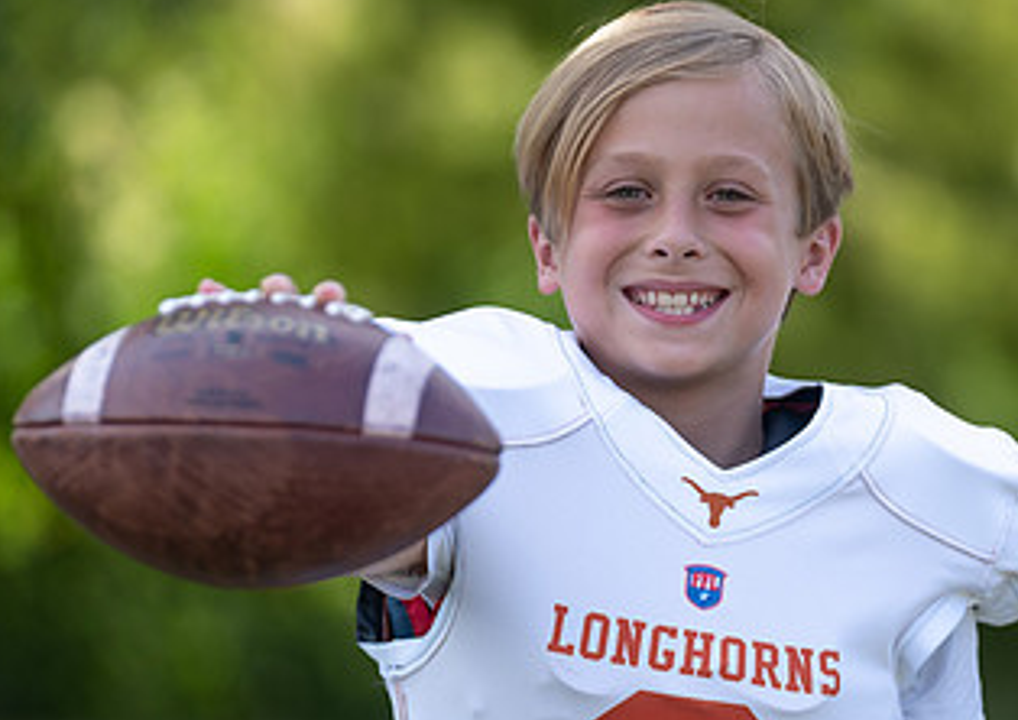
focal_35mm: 329
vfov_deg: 4.3
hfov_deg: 6.1
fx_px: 9479
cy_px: 440
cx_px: 645
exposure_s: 1/400
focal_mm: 162
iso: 100
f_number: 2.8
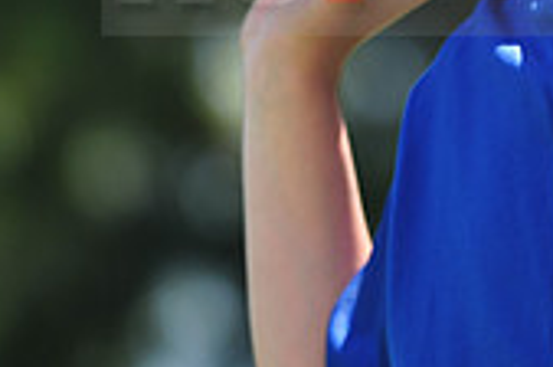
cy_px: -62
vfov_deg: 2.0
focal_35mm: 687
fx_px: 10533
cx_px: 651
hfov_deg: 3.0
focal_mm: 200
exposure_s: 1/500
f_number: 4.5
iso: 200
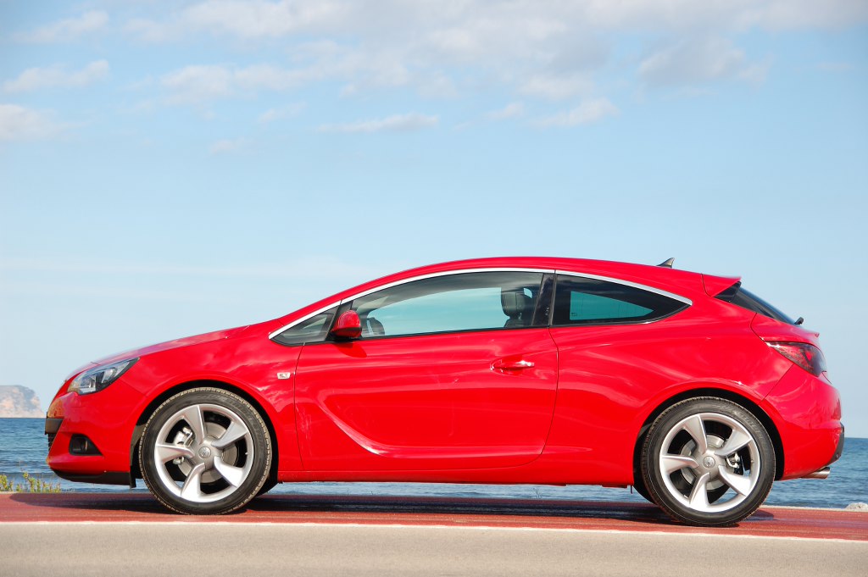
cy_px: 288
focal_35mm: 108
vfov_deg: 12.7
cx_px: 434
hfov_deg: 18.9
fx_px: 2602
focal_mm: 72
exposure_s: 1/640
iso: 200
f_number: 6.3
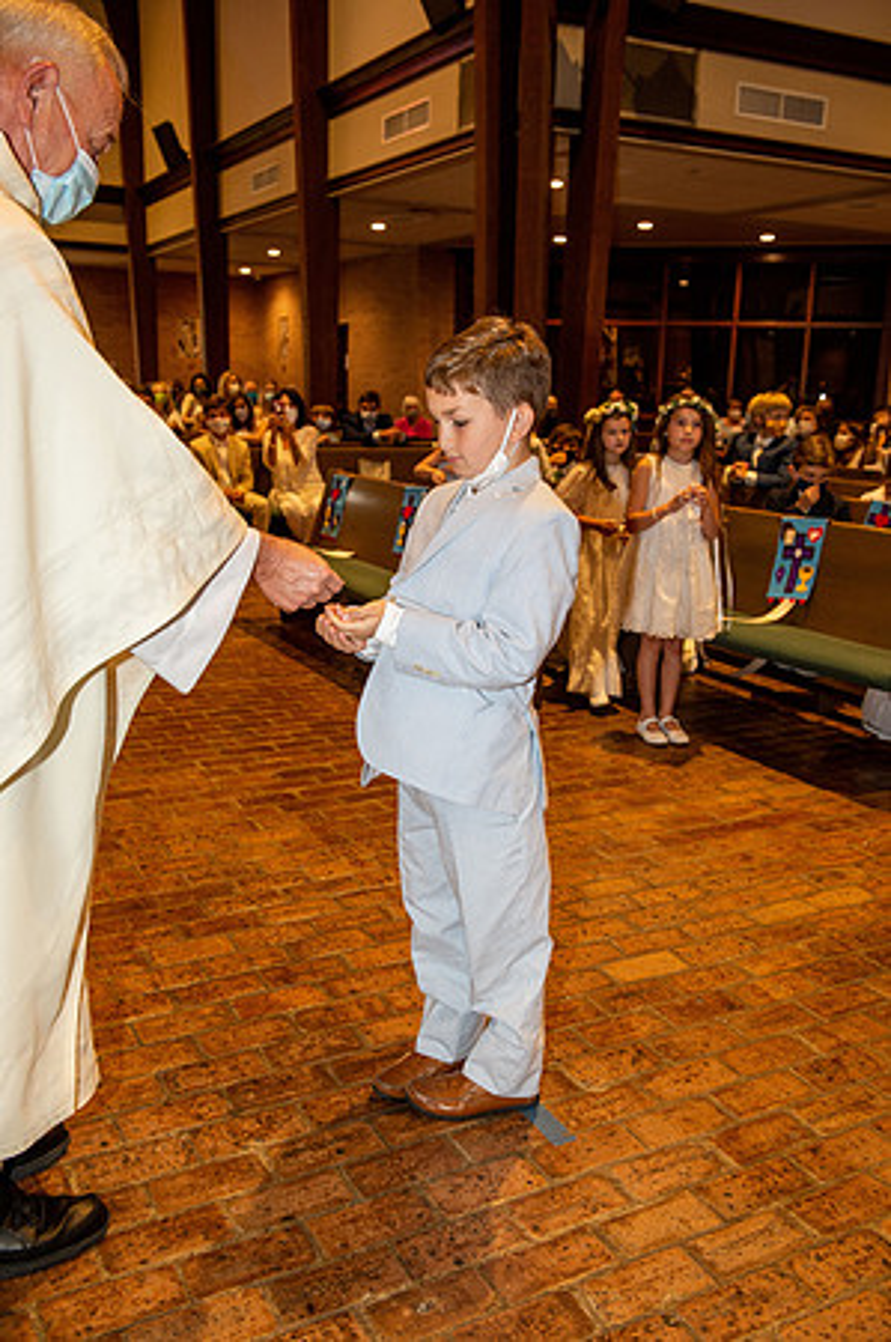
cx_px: 446
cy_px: 671
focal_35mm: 32
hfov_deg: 41.0
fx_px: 1191
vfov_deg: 58.8
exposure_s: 1/125
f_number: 5
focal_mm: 32
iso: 1600
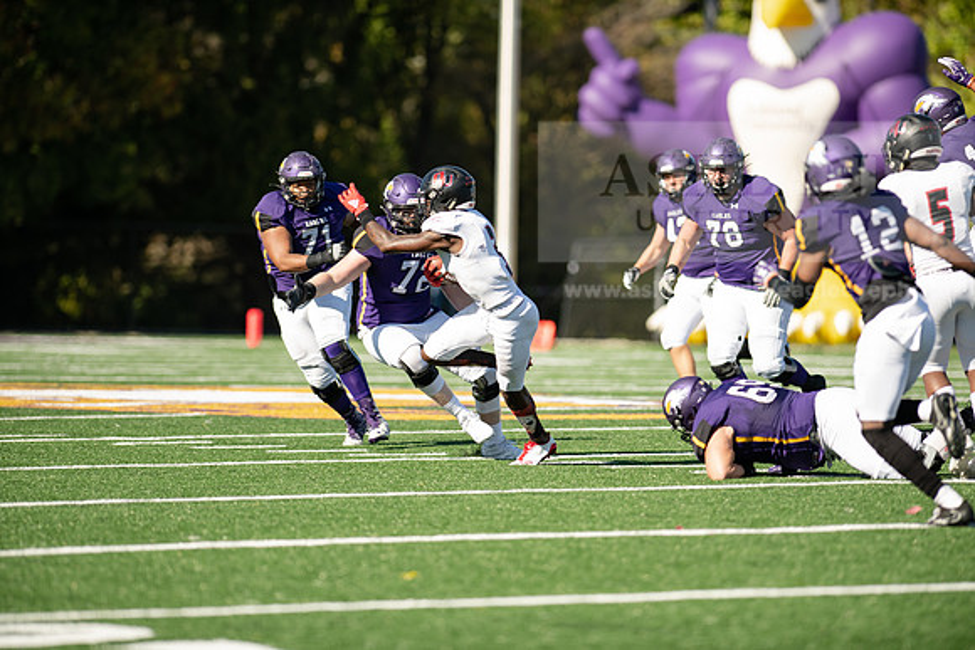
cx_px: 488
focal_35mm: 300
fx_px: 8127
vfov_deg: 4.6
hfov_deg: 6.9
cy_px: 325
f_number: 3.2
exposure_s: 1/1600
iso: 200
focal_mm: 300
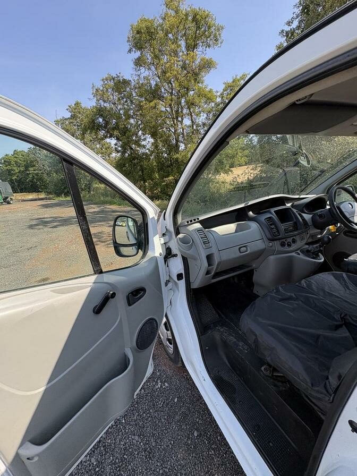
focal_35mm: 14
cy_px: 238
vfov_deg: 102.1
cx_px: 178
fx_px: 193
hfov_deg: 85.7
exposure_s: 1/293
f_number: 2.2
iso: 40
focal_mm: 2.22
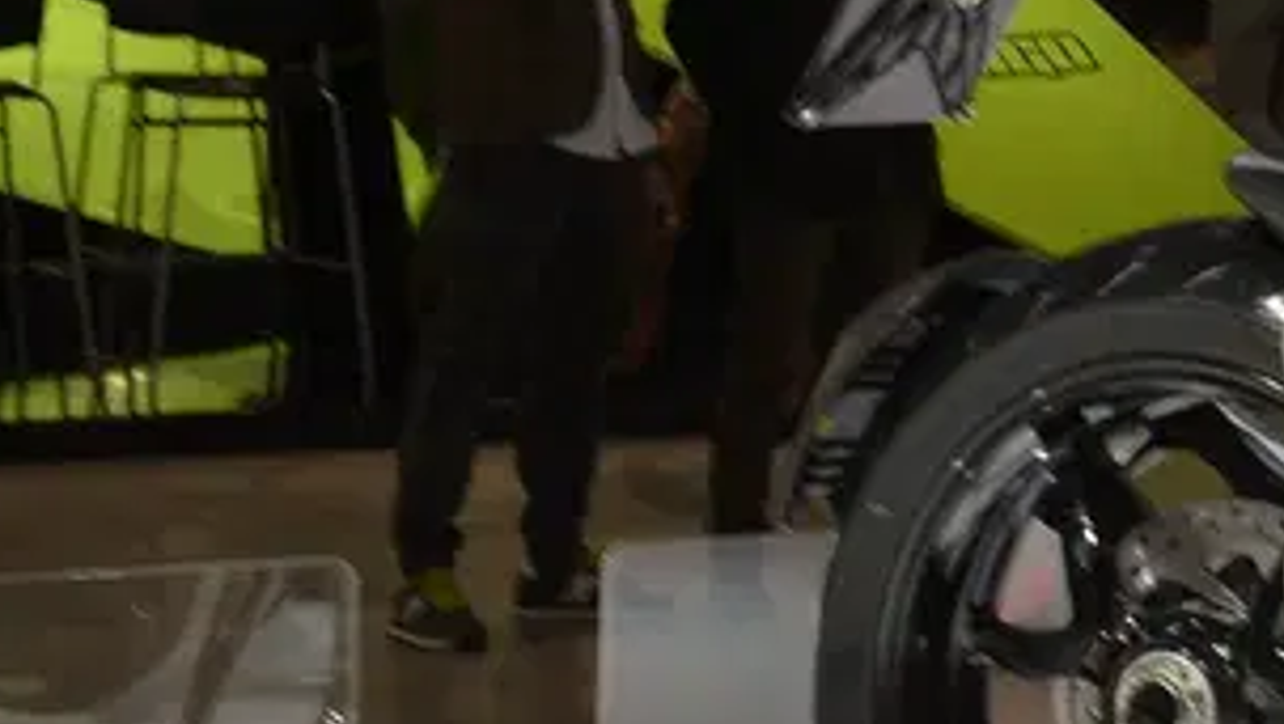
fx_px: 6201
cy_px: 87
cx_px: 2435
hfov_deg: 10.9
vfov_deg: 6.7
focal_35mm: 182
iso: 800
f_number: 8
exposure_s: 1/160
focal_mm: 44
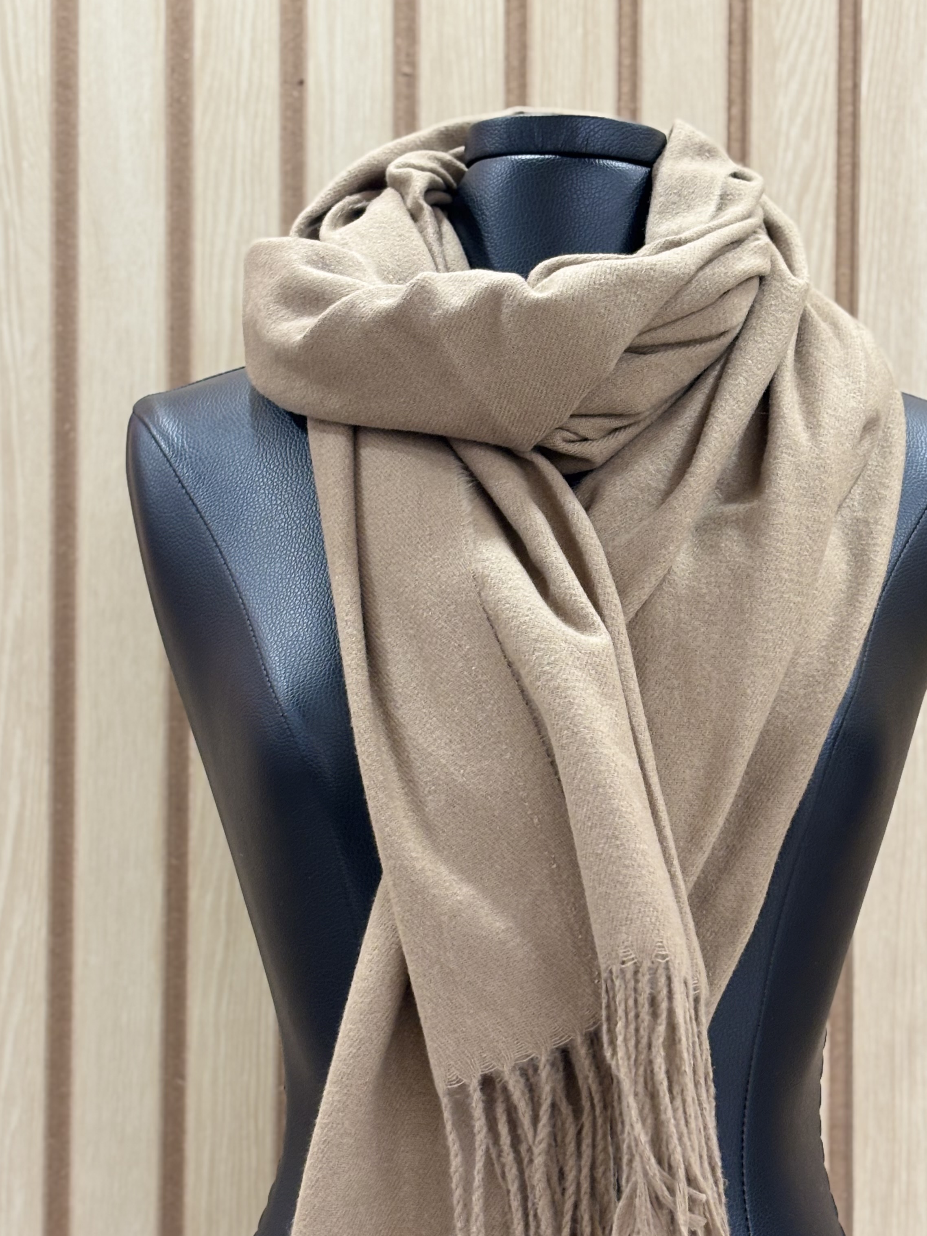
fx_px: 2464
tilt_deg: -1.0
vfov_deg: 28.2
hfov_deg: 21.3
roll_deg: -0.4
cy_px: 668
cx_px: 531
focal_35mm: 69
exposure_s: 1/60
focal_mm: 5.96
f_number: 1.6
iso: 80
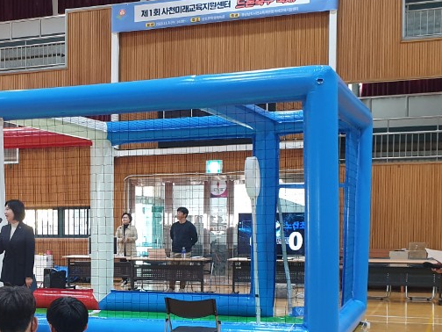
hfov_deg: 28.5
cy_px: 277
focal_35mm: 66
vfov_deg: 21.9
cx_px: 60
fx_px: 843
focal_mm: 4.3
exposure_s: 1/60.2
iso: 200
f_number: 2.4
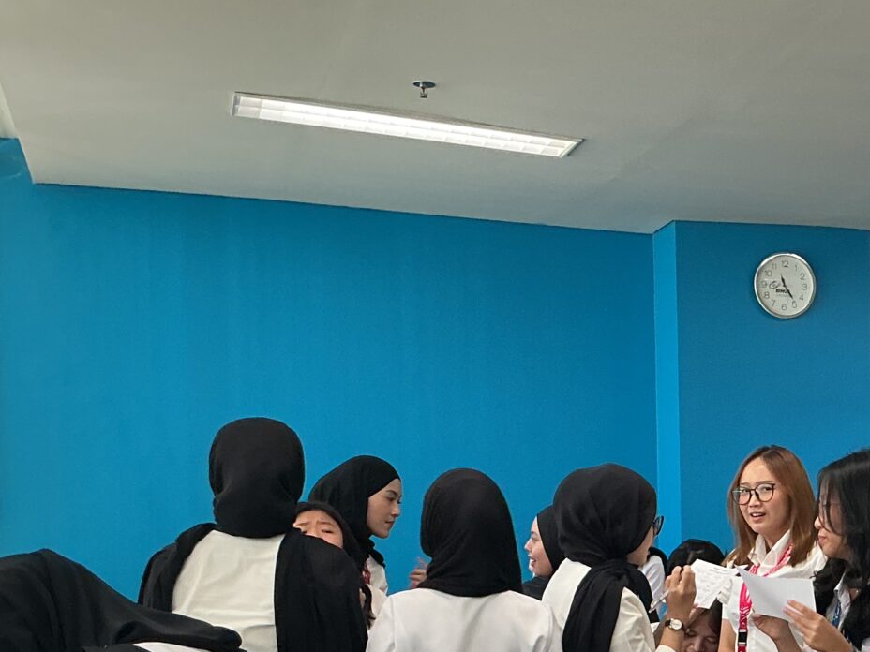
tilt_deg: -0.8
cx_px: 795
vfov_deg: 24.0
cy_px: 525
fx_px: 1508
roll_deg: +1.2
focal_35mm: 60
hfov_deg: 30.6
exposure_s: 1/50
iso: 80
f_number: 1.8
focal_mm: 3
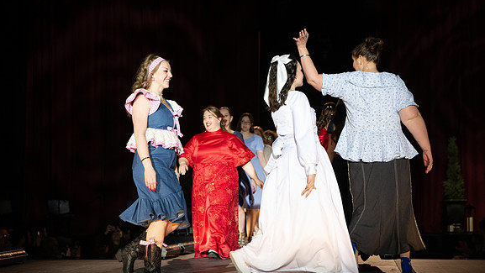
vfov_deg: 14.4
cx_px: 209
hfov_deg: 25.3
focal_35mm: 84
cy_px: 150
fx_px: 1081
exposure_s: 1/640
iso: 800
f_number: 3.5
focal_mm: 70
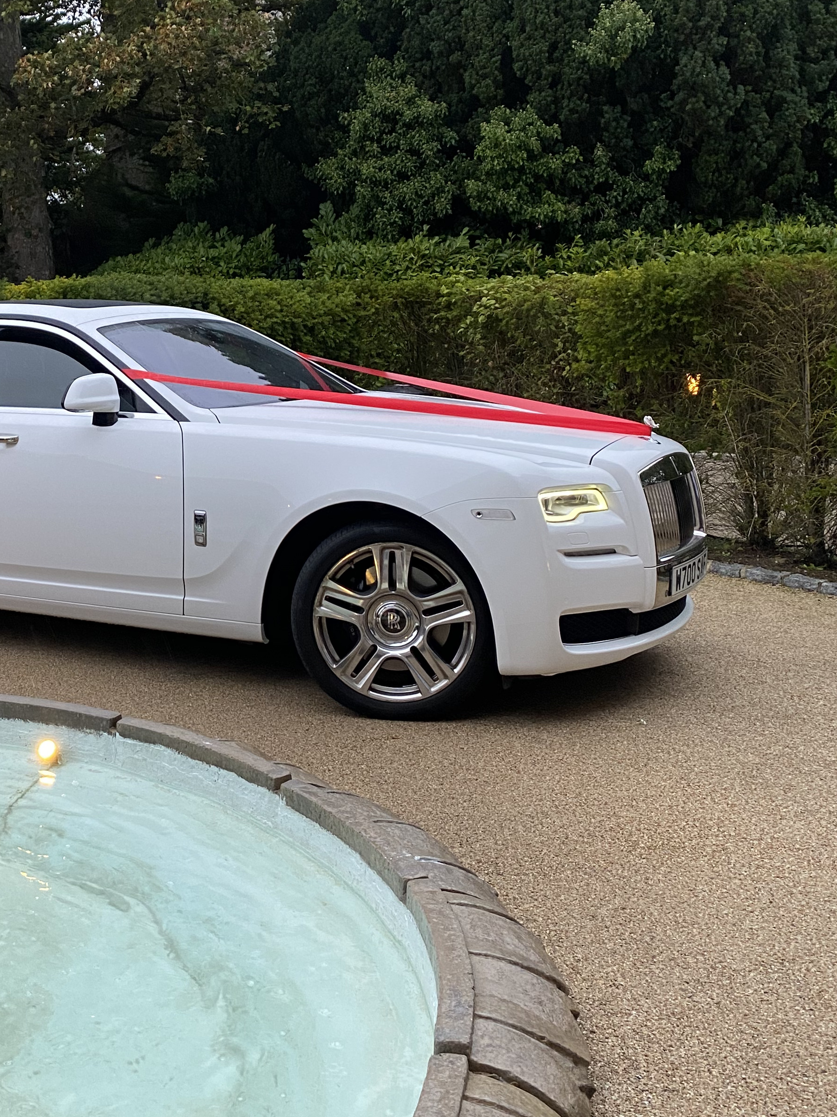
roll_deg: +0.8
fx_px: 1419
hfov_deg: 31.8
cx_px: 142
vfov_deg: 42.6
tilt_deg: -1.7
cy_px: 406
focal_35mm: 44
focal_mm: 4.25
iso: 100
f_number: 1.8
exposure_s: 1/50
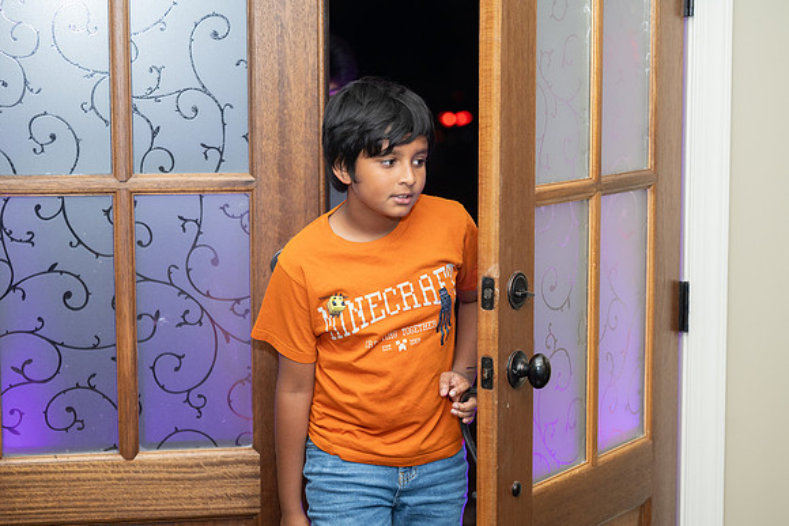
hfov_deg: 25.9
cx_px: 394
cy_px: 263
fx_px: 1715
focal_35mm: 78
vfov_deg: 17.4
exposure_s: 1/200
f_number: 2.8
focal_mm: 76
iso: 500
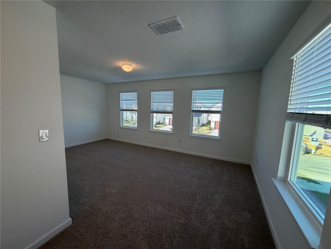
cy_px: 124
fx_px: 134
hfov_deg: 102.1
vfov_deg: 85.7
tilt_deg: -6.6
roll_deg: -1.6
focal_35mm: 14
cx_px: 166
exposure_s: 1/120
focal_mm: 2.22
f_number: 2.2
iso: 64
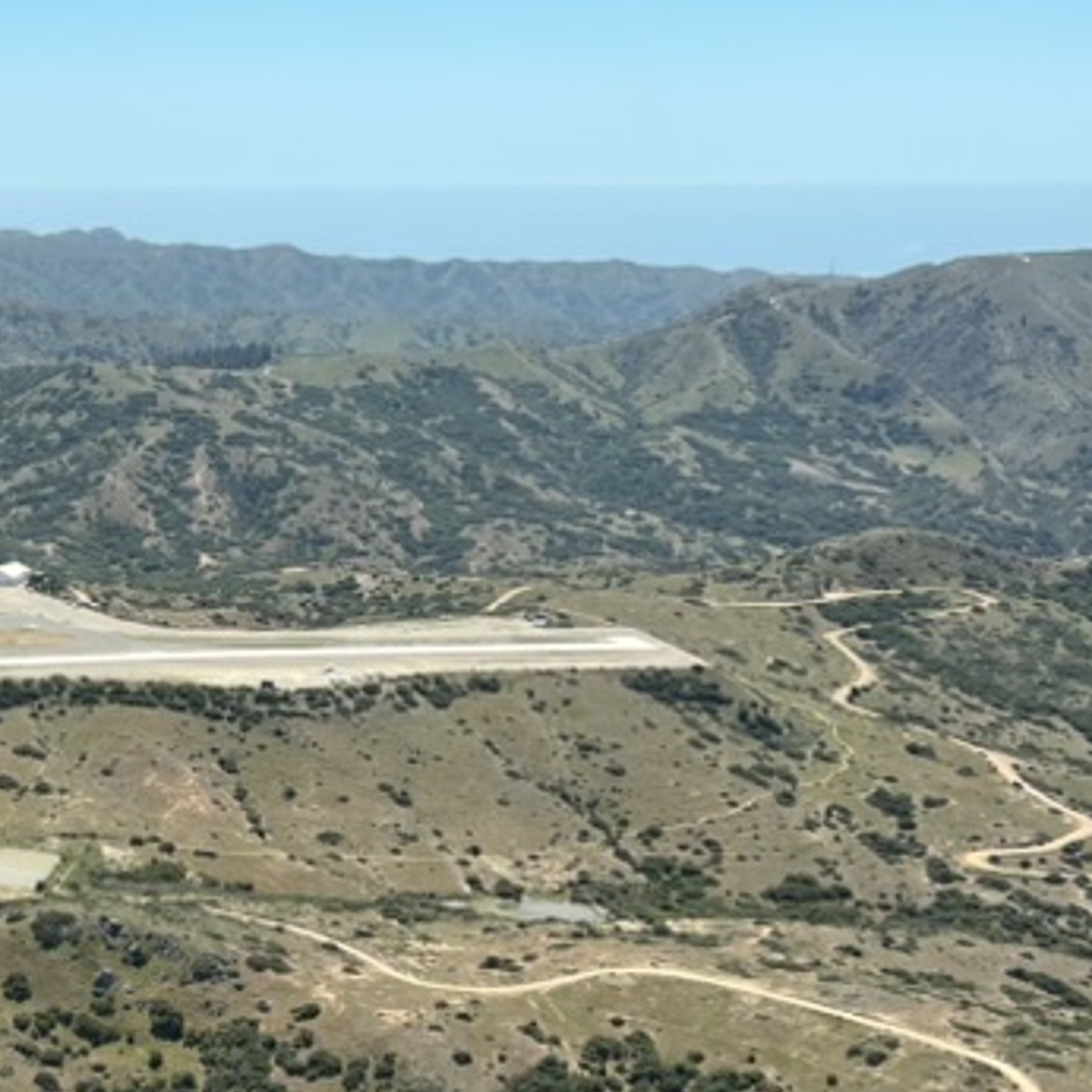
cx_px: -208
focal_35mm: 68
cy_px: 994
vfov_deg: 24.6
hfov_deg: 23.3
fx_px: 2427
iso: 50
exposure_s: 1/982
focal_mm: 5.7
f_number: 1.5
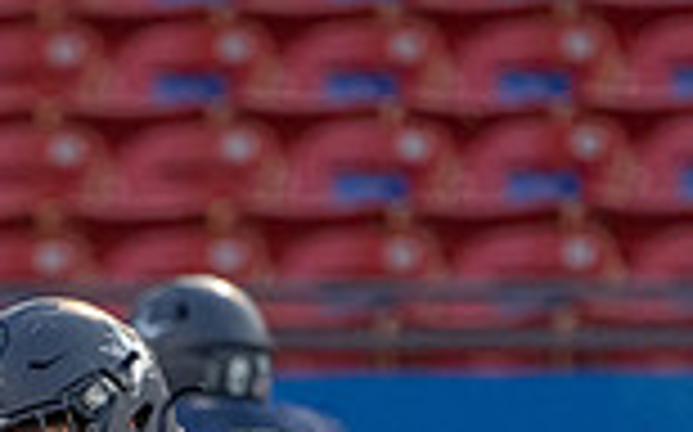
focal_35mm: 1822
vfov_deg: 0.7
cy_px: 884
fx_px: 34386
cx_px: -141
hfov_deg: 1.2
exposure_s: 1/1000
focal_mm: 400
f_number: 5.6
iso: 2500
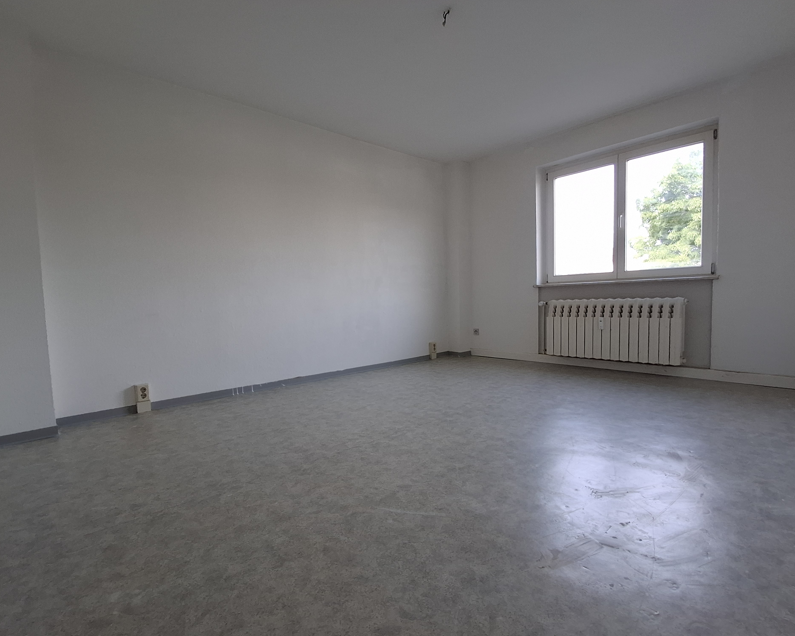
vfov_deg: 77.0
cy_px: 315
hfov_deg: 89.6
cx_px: 406
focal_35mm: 17
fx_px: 400
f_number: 2.2
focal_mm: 1.64
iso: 50
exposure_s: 1/120
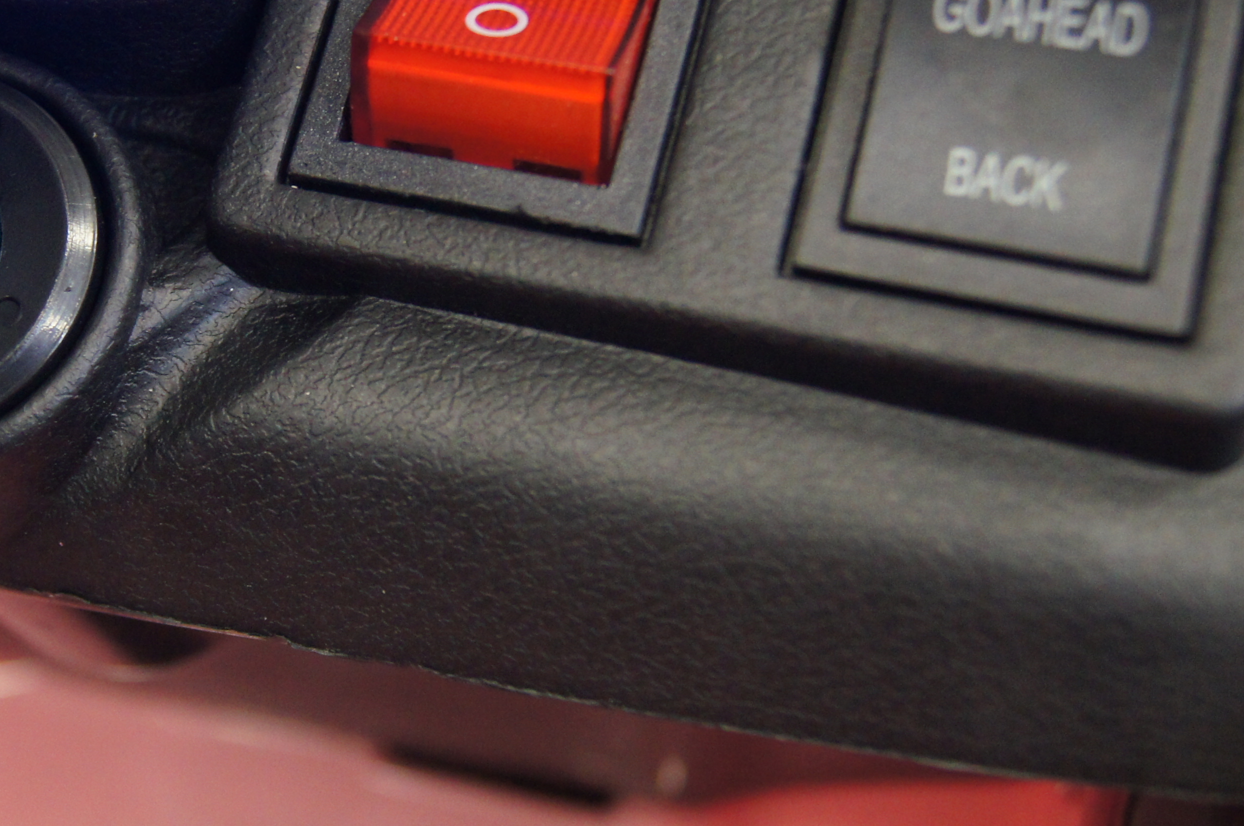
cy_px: 371
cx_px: 238
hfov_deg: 25.8
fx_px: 2658
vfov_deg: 17.7
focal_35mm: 77
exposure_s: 1/40
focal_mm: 26
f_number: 4.5
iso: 1600
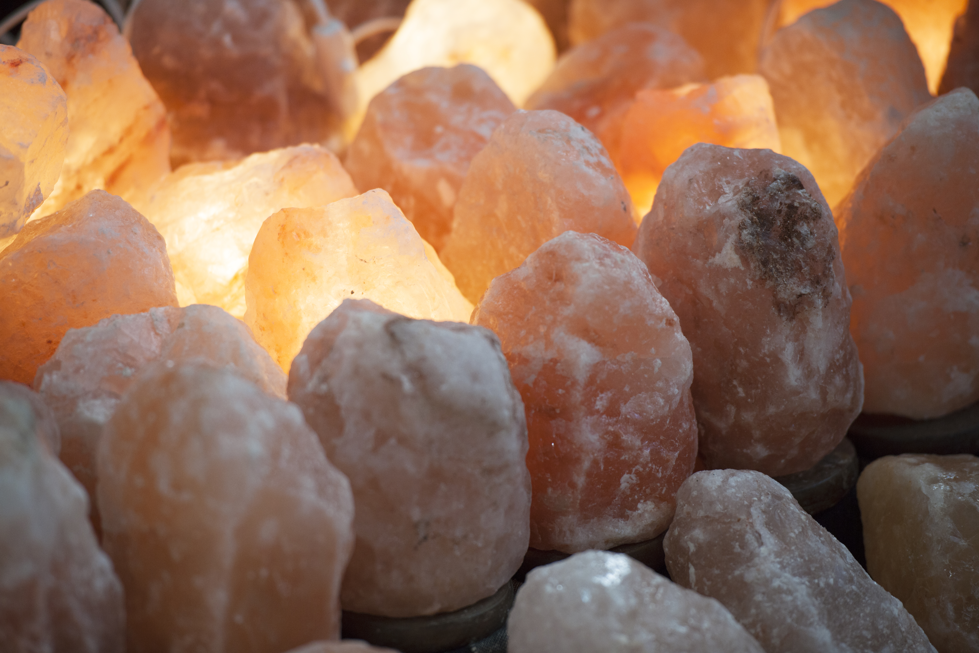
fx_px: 5438
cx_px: 490
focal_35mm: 200
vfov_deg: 6.9
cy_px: 326
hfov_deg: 10.3
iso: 250
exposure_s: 1/800
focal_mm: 200
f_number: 2.8
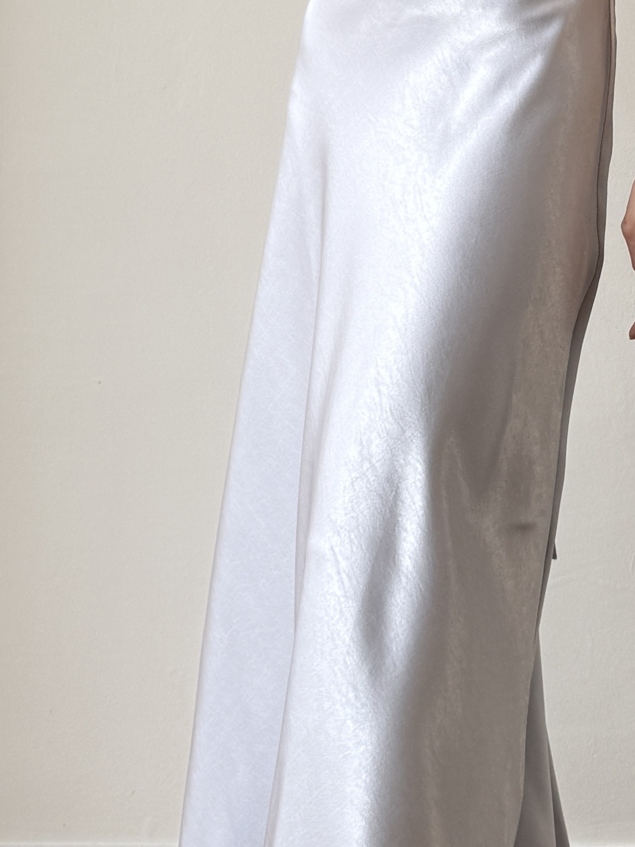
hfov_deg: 28.7
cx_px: 469
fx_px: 1223
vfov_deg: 38.2
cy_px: 392
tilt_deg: +8.2
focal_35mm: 50
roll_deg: -3.0
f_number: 1.78
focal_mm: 6.76
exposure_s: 1/207
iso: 64
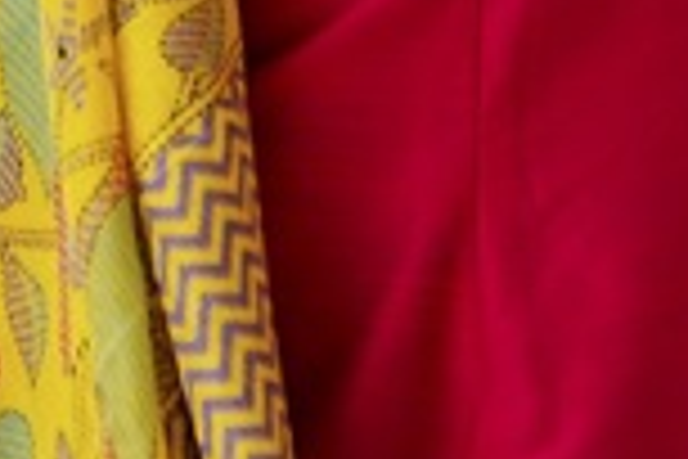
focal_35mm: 234
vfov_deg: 5.7
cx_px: 1318
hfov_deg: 8.4
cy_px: -450
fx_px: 4472
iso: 400
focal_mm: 35
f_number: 4
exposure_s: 1/640
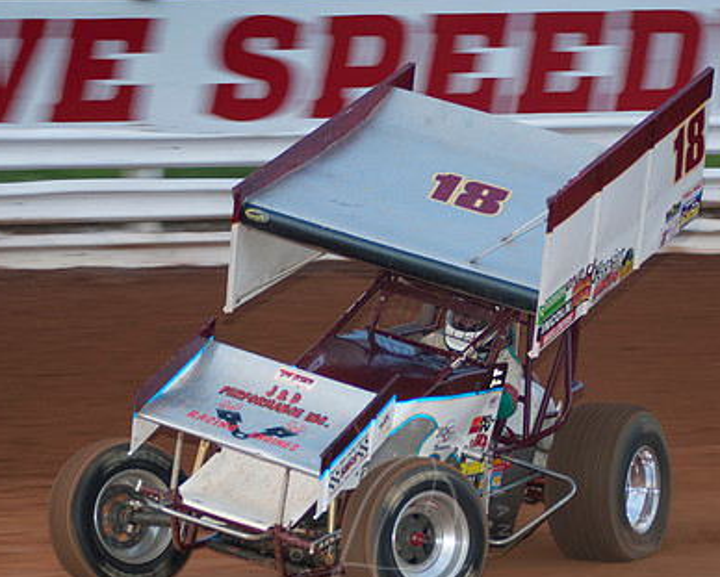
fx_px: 4265
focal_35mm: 200
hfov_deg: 9.6
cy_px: 354
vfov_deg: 7.7
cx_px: 397
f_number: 2.8
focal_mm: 95
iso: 250
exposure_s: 1/400
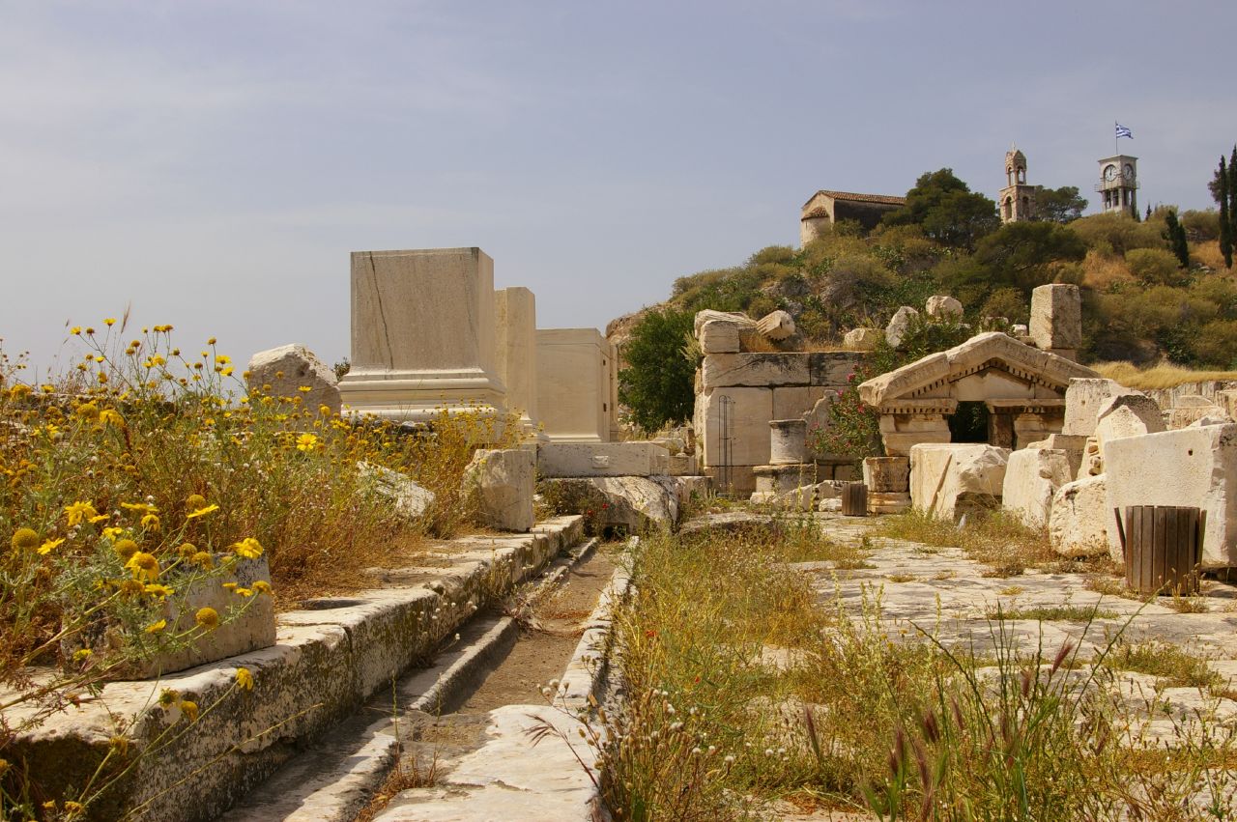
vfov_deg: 34.1
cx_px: 618
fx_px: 1339
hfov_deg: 49.6
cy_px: 411
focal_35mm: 39
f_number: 13
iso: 200
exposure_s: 1/250
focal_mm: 26
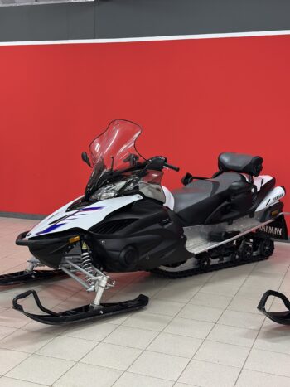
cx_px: 145
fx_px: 536
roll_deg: -1.0
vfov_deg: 39.7
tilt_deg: -8.3
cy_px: 194
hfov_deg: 30.3
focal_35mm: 48
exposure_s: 1/50
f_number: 1.78
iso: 250
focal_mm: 6.86
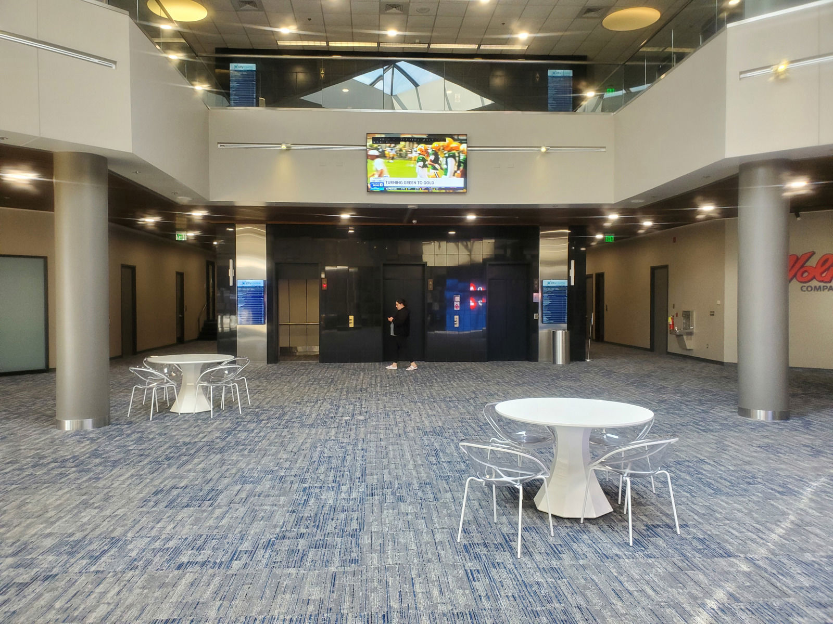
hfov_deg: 67.3
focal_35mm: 26
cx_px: 416
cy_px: 312
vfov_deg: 53.1
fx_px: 626
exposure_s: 1/120
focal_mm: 4.3
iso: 250
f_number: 2.4
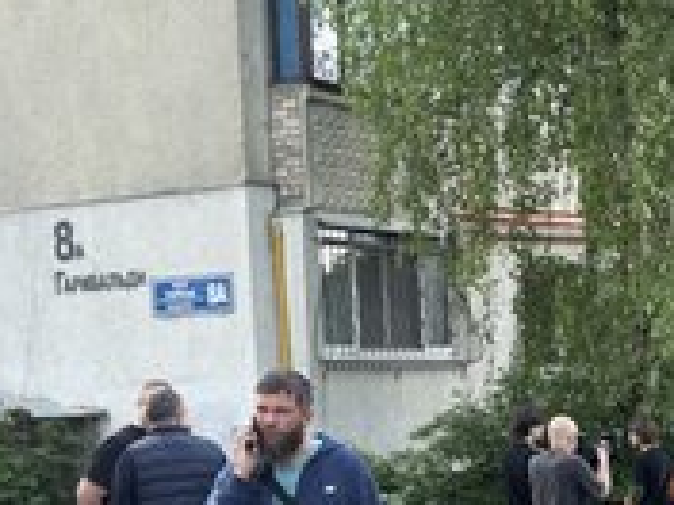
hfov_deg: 17.5
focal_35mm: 109
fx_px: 2122
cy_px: 505
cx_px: 724
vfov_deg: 13.4
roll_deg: +2.1
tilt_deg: -3.8
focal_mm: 6.76
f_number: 1.78
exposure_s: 1/558
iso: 64
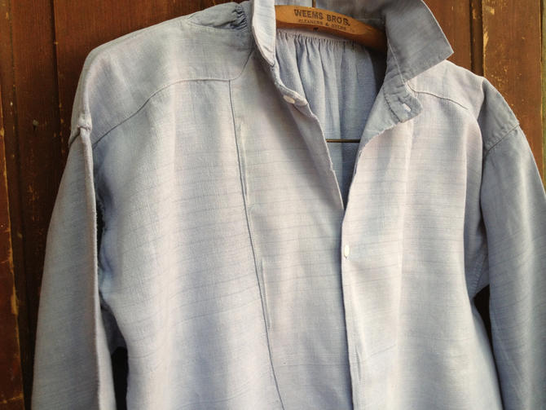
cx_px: 273
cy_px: 205
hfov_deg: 52.6
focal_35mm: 35
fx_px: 552
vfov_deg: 40.7
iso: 50
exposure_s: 1/40
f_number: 2.4
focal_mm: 4.28
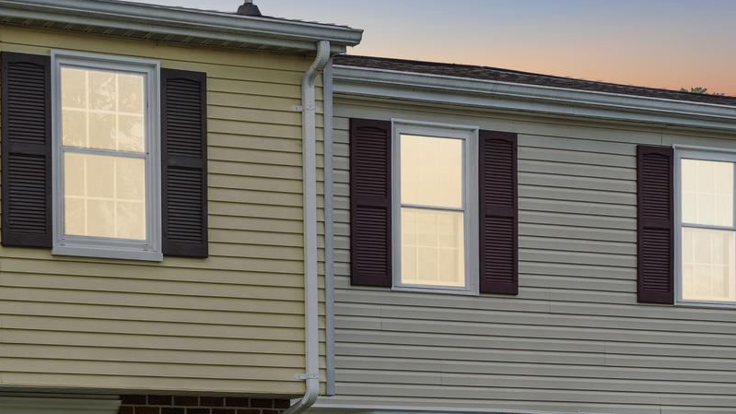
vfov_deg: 12.7
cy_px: 412
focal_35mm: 94
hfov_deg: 21.2
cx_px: -126
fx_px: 1834
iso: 200
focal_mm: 35
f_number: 7.1
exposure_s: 1/200
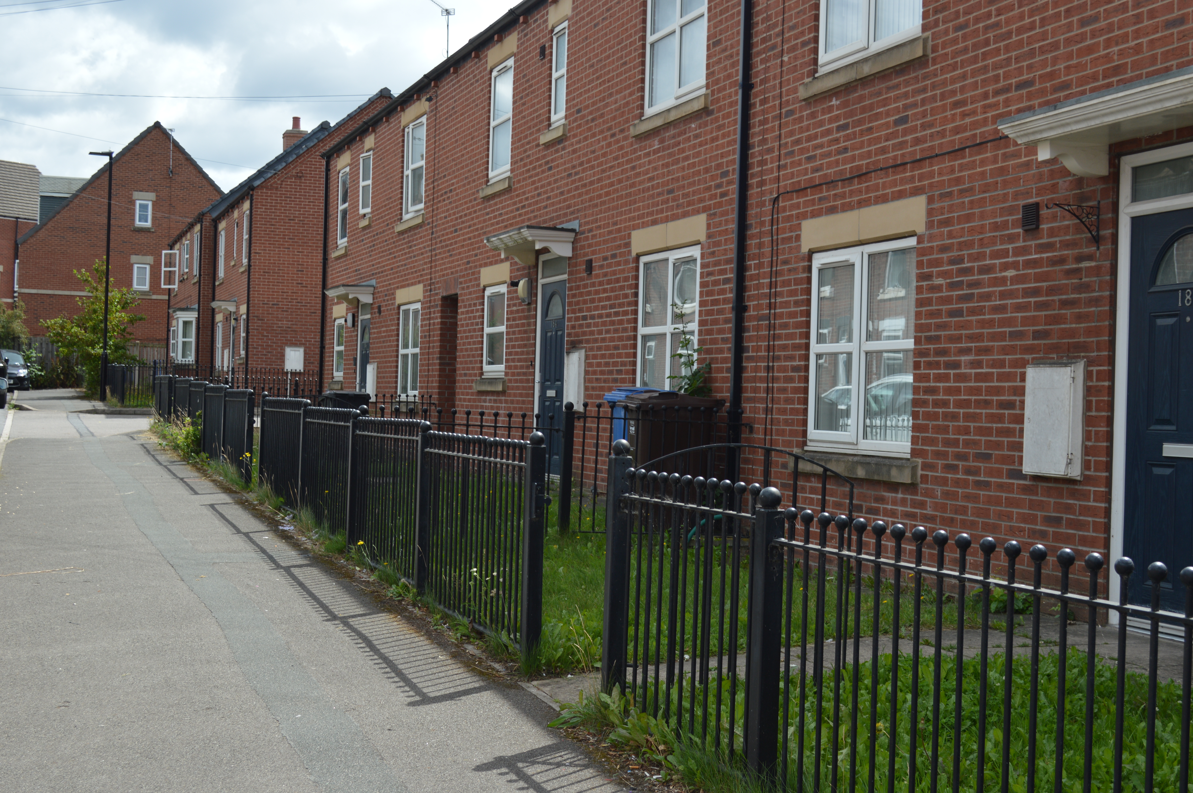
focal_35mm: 48
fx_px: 1589
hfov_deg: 41.1
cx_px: 596
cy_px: 396
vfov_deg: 28.0
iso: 100
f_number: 7.1
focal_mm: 32
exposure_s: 1/200
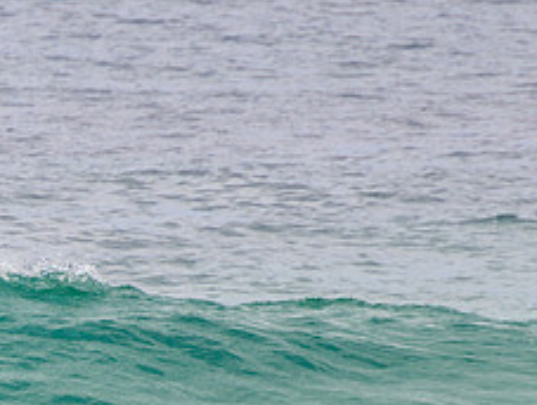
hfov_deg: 1.5
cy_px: 395
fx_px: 20976
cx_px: -142
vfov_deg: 1.1
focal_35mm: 1350
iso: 220
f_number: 5.6
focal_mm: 400
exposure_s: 1/2000
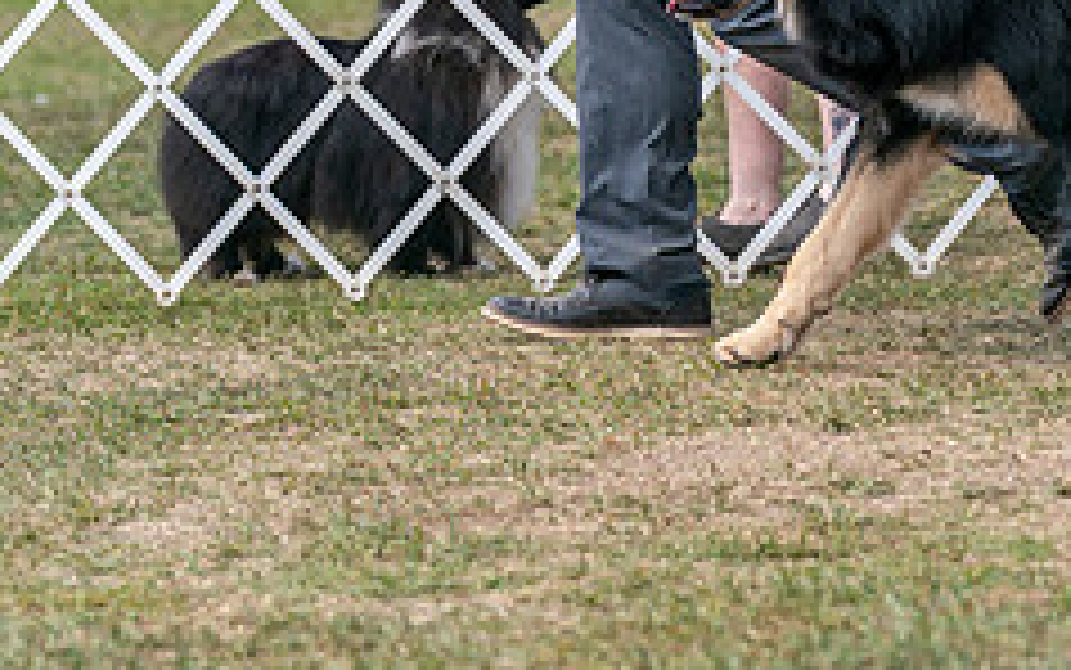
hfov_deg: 5.0
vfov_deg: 3.1
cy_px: -310
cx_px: 763
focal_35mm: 417
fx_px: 12177
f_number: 4
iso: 400
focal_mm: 144
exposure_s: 1/2000
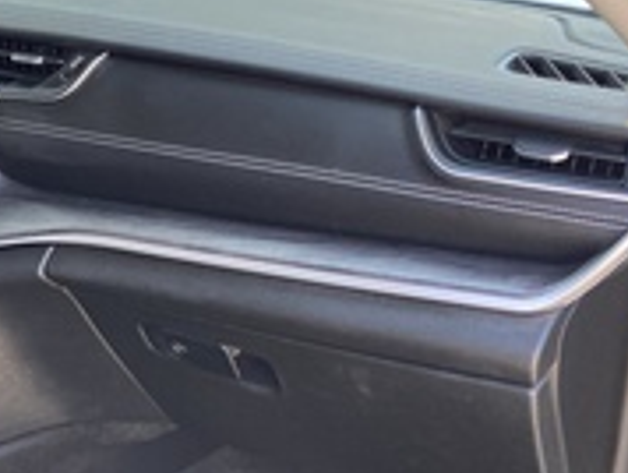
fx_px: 1199
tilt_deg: -21.9
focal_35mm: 66
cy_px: 323
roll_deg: +2.2
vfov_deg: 22.2
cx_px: 67
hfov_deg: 28.3
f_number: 1.8
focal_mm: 3.99
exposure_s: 1/121
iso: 80
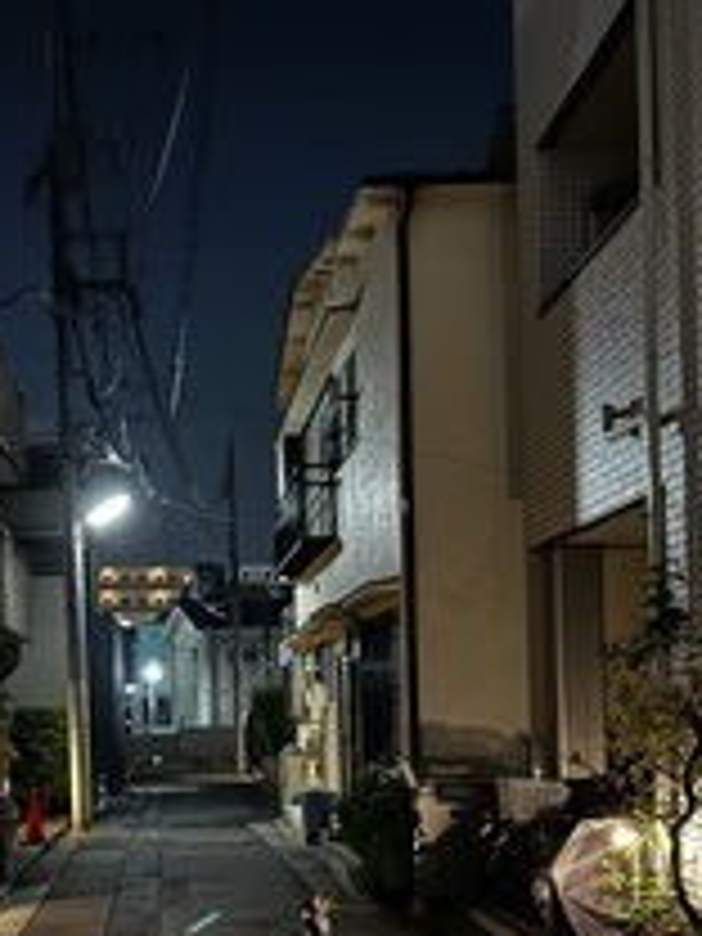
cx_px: 153
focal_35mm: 50
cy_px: 716
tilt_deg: +0.2
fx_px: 1352
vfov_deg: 37.2
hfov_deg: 28.6
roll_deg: +1.3
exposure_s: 1/9
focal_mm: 5.7
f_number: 1.5
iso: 1000
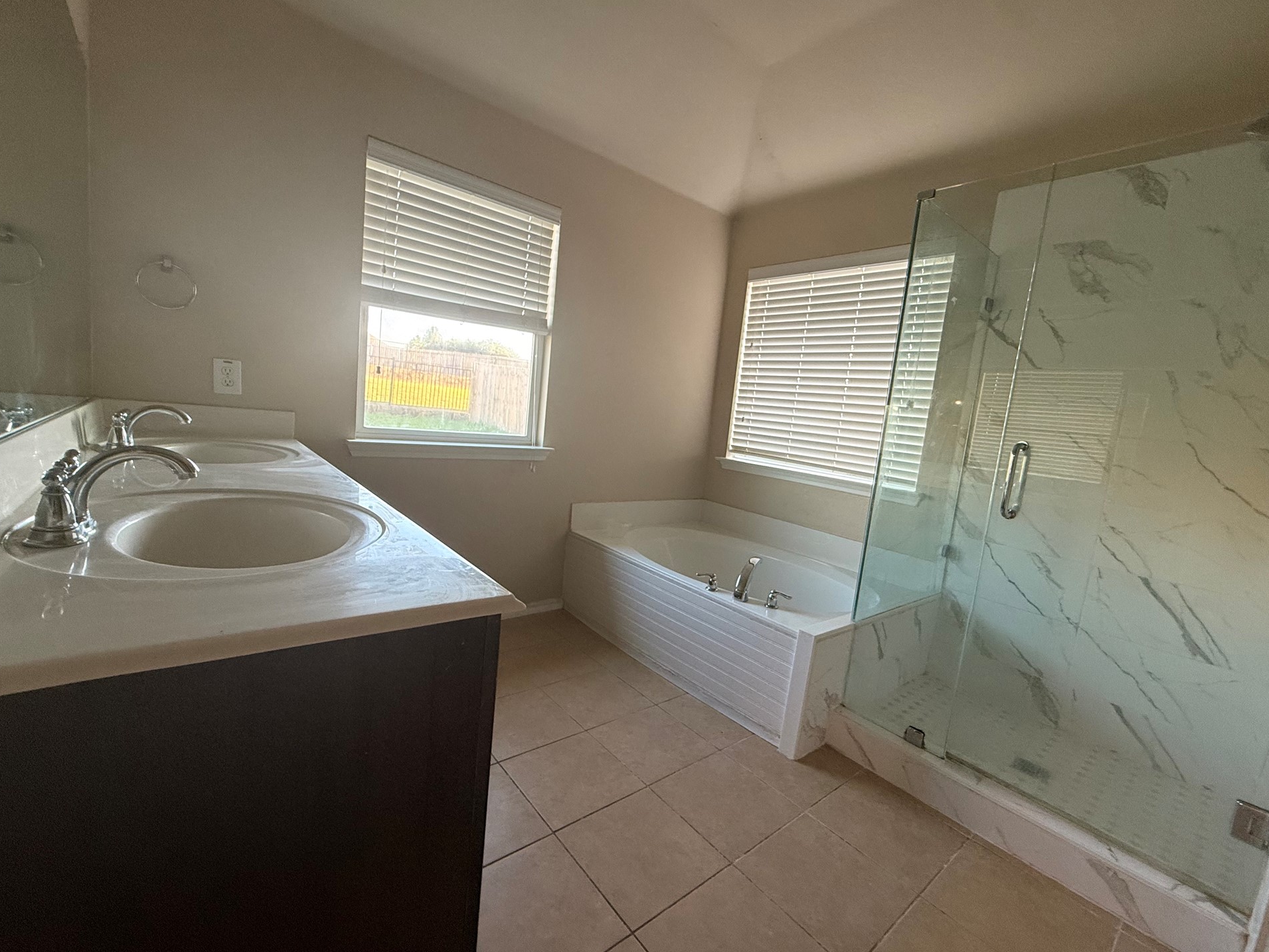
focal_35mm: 15
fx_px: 550
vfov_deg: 81.8
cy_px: 474
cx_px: 639
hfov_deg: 98.2
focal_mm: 2.22
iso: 200
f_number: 2.2
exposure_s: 1/60
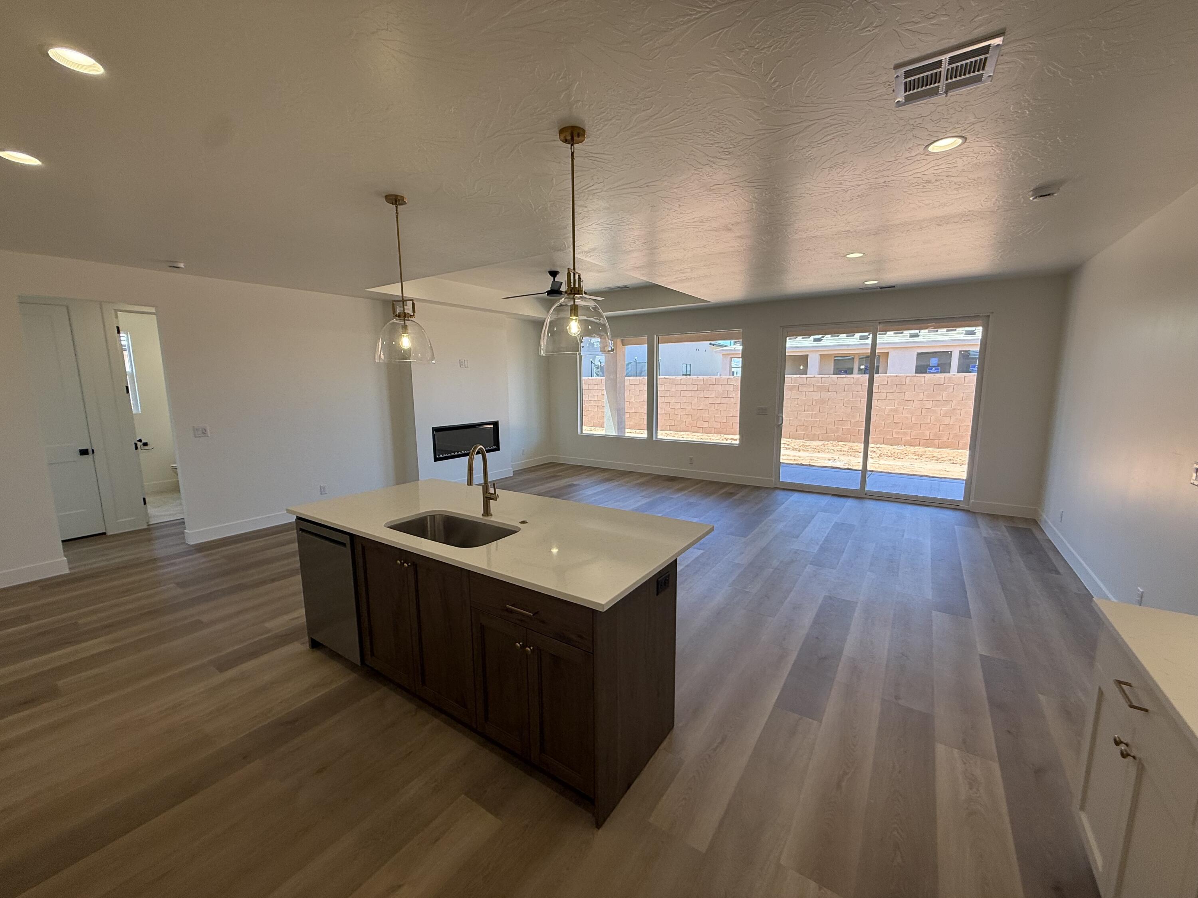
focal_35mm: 14
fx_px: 485
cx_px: 599
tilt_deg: -8.6
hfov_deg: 102.1
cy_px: 449
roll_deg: +0.3
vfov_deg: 85.7
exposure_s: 1/169
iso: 64
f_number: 2.2
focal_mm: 2.22
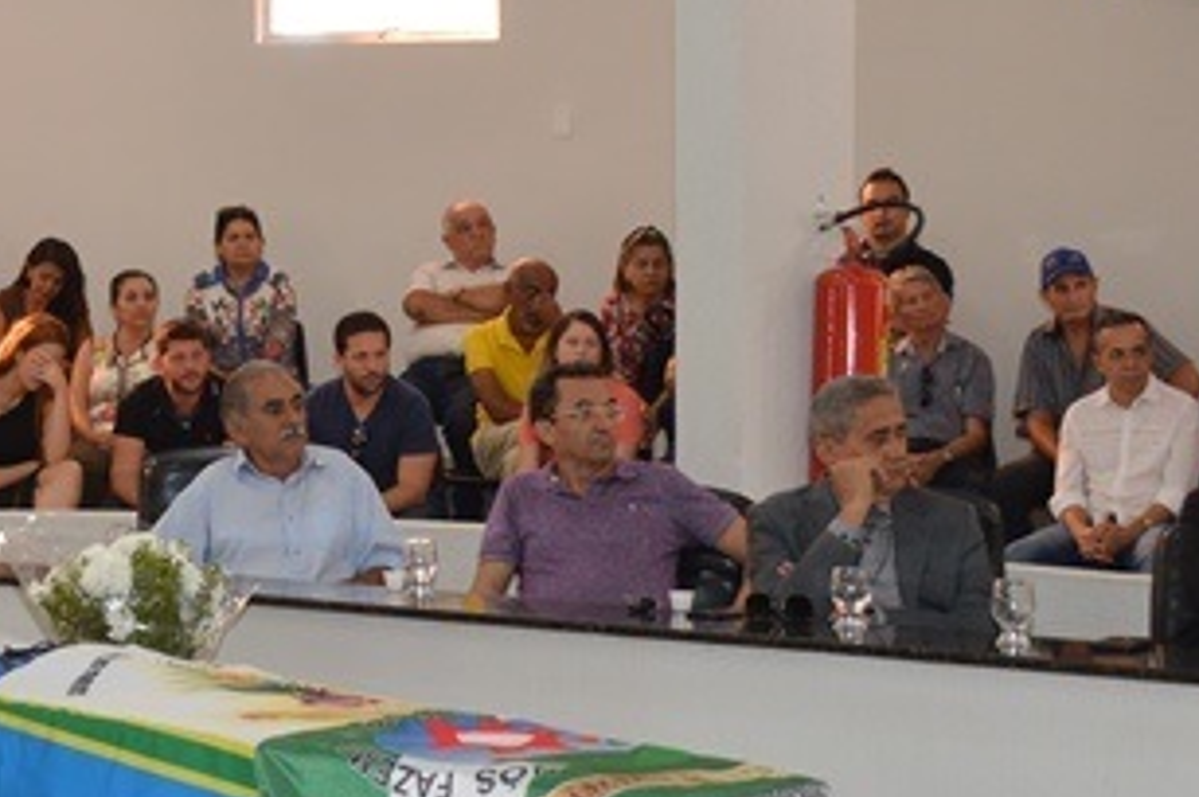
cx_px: 121
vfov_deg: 12.4
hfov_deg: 18.3
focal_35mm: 110
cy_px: 283
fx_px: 3660
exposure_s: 1/80
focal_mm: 22
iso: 400
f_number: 4.5
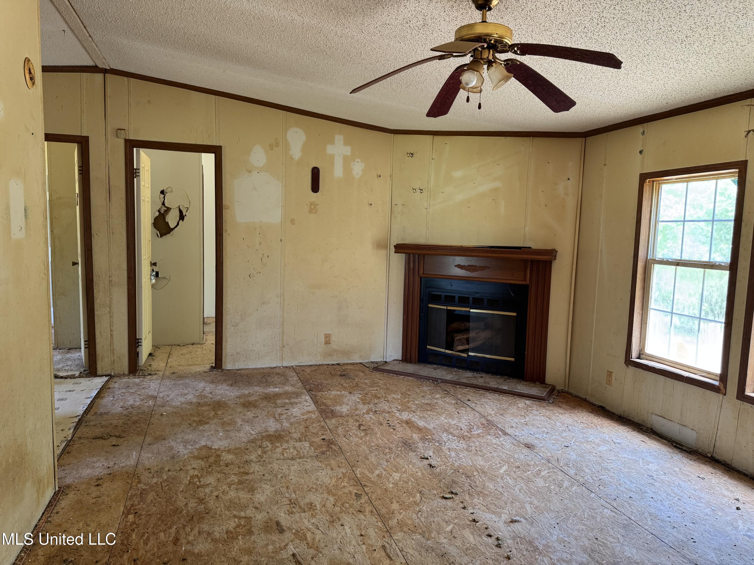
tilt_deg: -6.2
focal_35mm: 24
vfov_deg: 56.8
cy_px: 282
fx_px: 523
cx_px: 377
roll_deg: -1.5
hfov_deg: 71.6
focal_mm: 6.76
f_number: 1.78
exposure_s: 1/76
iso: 200
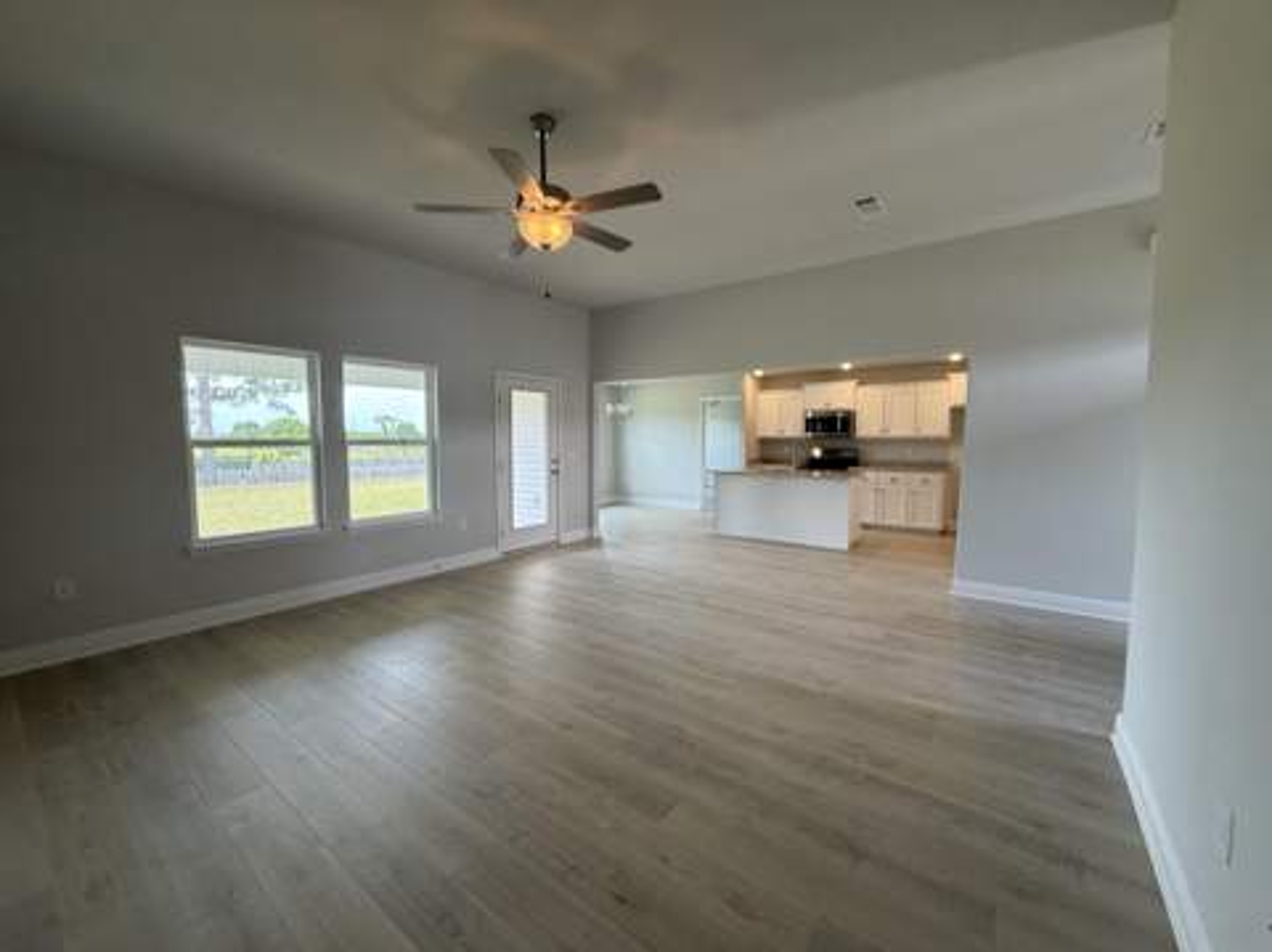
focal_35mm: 14
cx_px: 636
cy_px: 476
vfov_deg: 85.6
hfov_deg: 102.1
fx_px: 514
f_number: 2.2
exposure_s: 1/120
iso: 80
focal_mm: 2.22
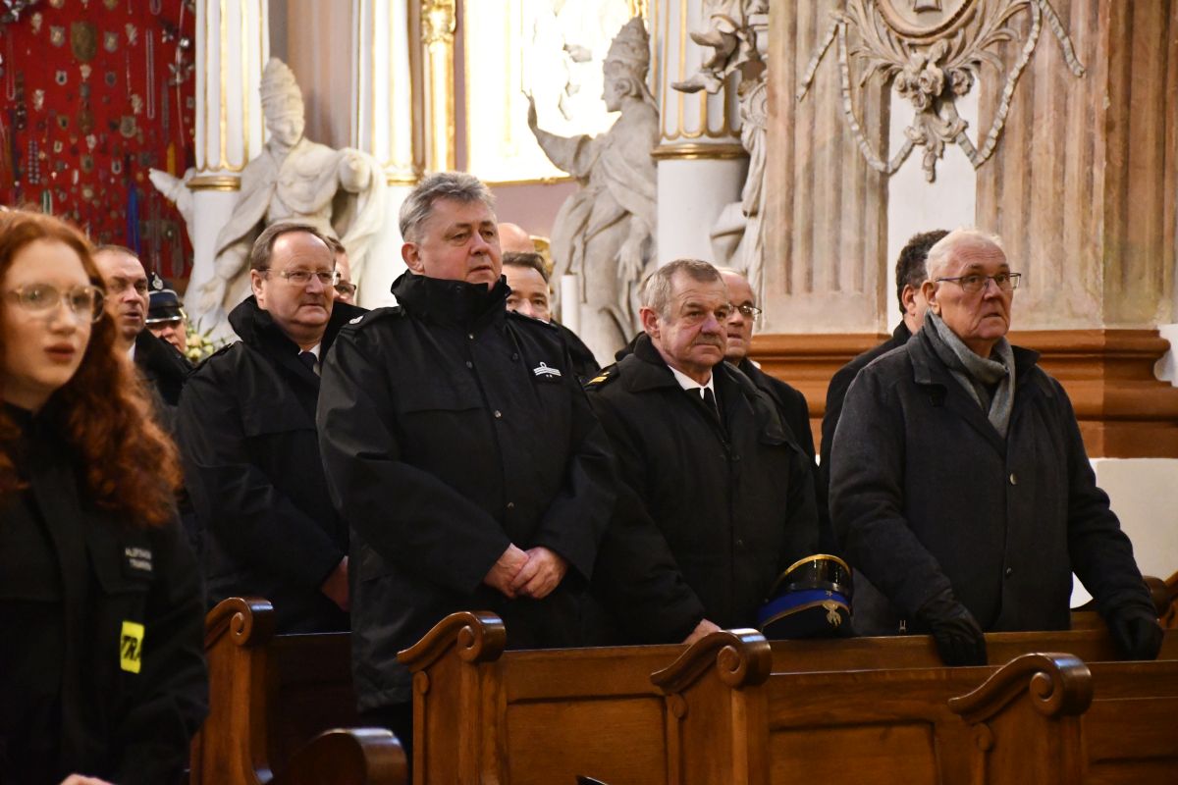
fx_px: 4417
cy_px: 392
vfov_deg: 10.2
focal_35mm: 135
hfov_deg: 15.2
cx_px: 589
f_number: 5.3
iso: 10000
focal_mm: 90
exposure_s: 1/60
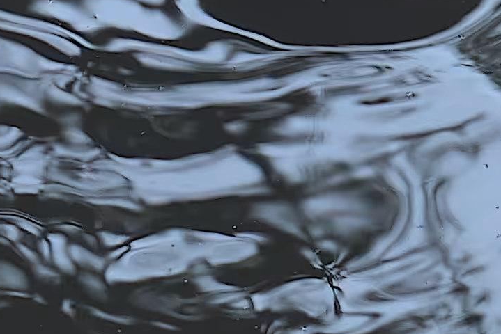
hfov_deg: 4.9
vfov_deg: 3.3
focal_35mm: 413
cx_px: -426
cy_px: 280
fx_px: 5750
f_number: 5.6
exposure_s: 1/160
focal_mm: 70
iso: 250
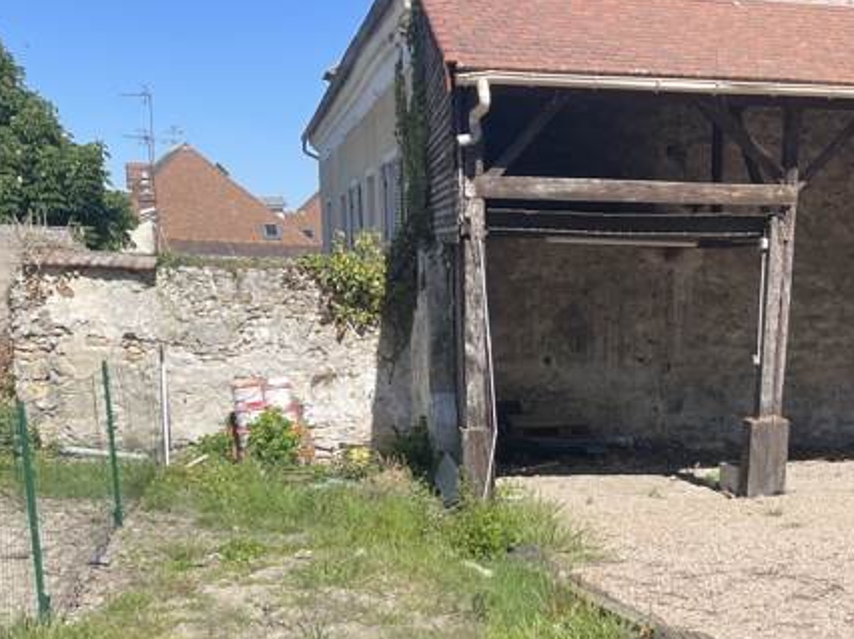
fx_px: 1159
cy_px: 585
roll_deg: -1.6
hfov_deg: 39.4
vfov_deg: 29.5
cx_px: 635
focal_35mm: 47
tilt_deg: -14.5
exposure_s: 1/2857
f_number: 1.6
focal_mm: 5.1
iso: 32
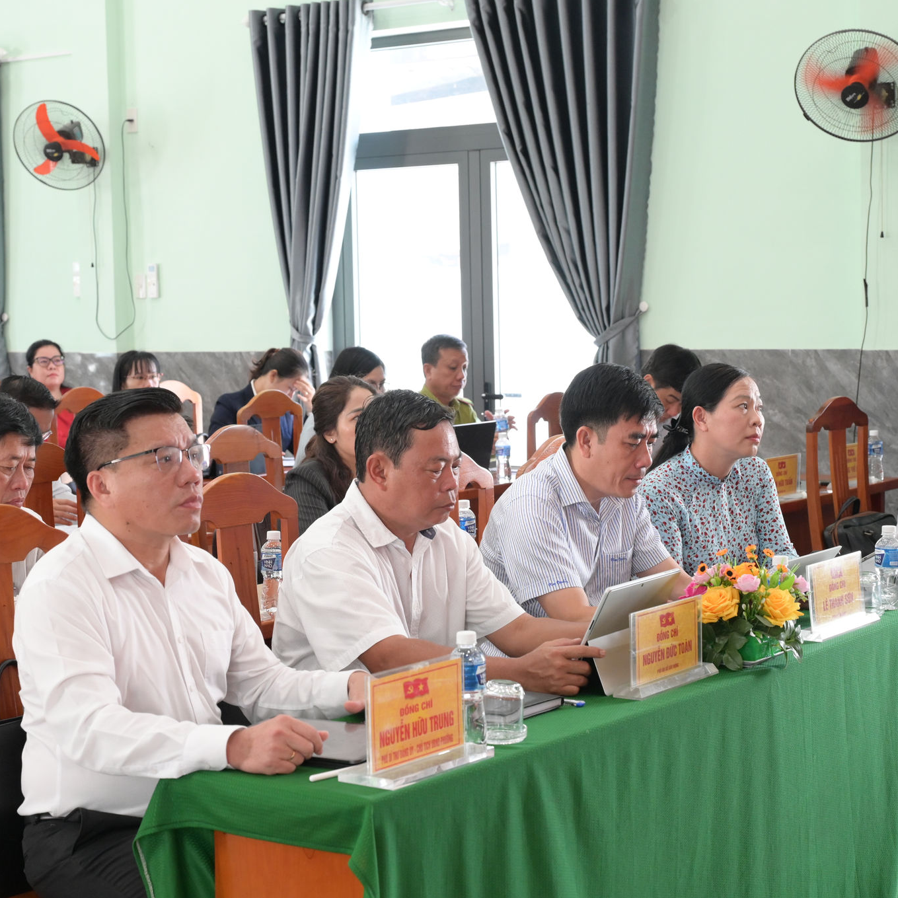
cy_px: 449
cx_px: 406
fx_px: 1878
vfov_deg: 26.9
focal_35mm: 64
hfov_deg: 26.9
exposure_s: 1/160
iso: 2800
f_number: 5.6
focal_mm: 50
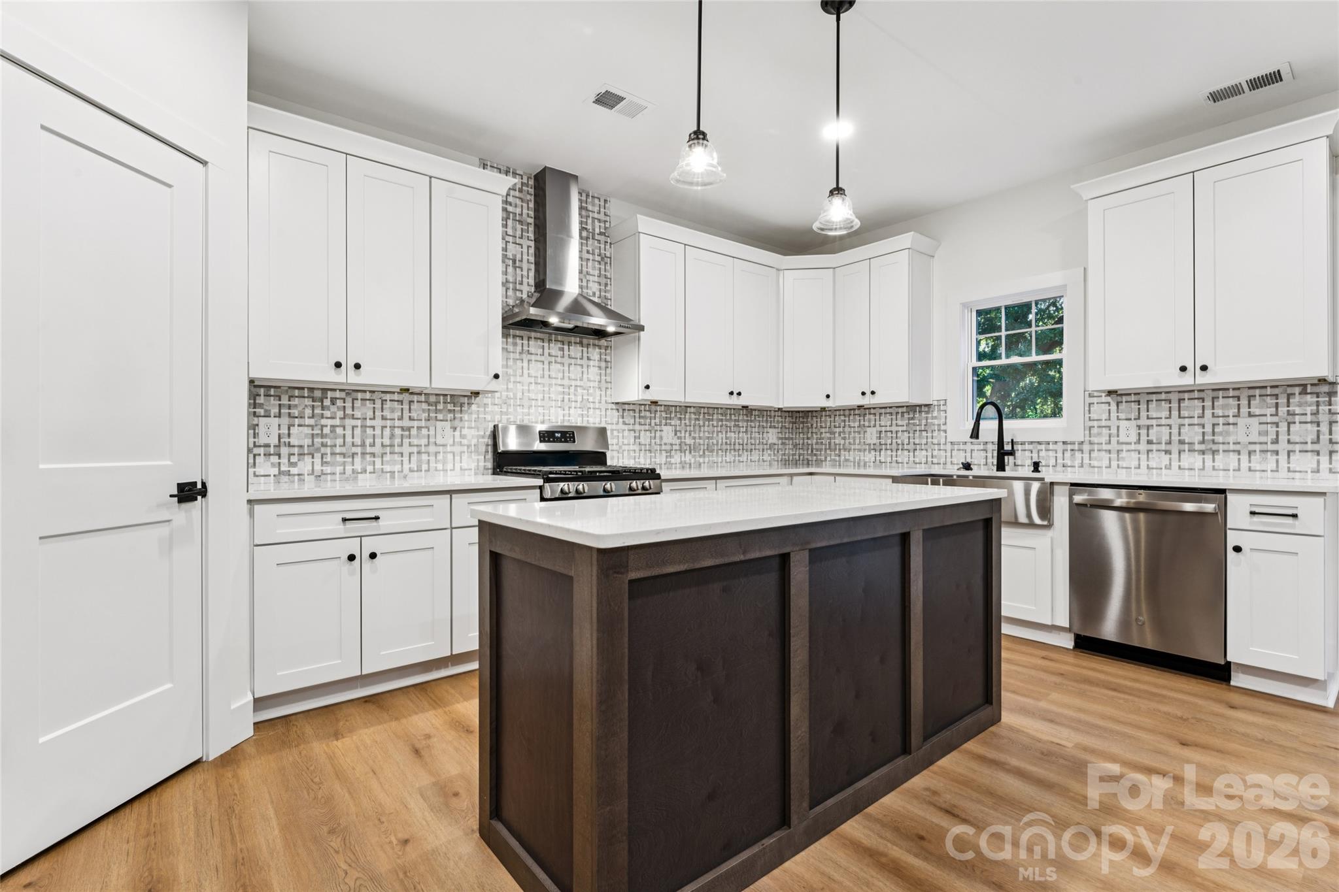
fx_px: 610
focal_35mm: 16
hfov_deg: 95.3
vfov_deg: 72.4
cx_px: 670
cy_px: 446
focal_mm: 16.4
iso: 200
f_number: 13
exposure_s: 1/2
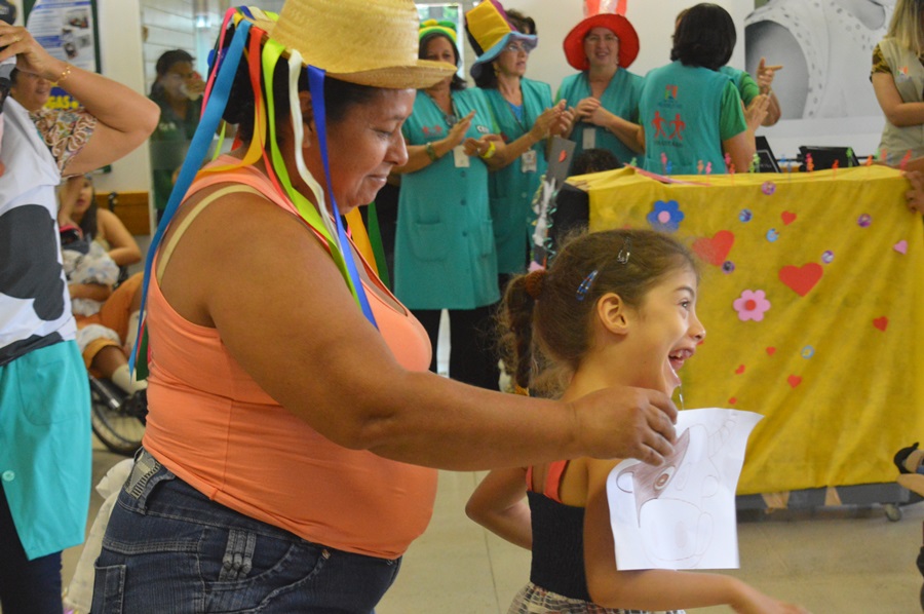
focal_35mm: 72
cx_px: 462
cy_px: 307
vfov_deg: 18.9
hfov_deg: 28.1
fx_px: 1846
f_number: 5.3
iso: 3200
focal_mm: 48
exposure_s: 1/160
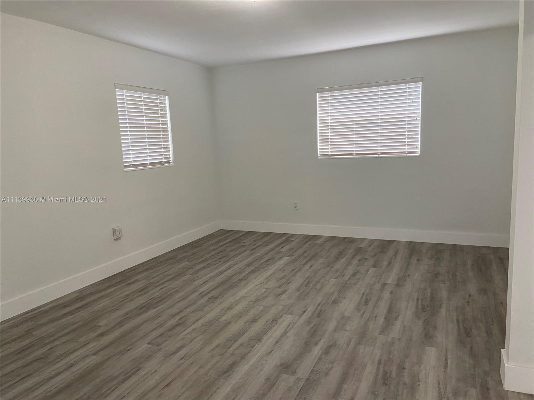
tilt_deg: -10.0
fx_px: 401
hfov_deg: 67.3
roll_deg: +2.8
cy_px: 200
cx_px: 267
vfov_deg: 53.1
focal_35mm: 26
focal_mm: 4.25
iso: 125
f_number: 1.8
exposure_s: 1/60
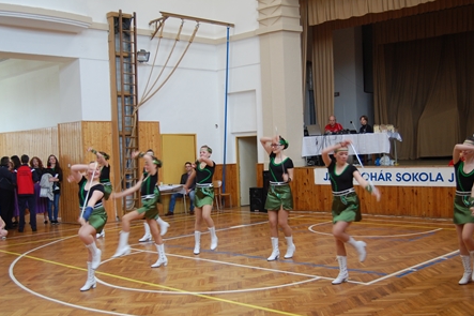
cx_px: 240
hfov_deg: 44.5
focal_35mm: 44
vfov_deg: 30.5
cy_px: 172
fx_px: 579
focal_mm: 26
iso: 400
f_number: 4
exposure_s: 1/50
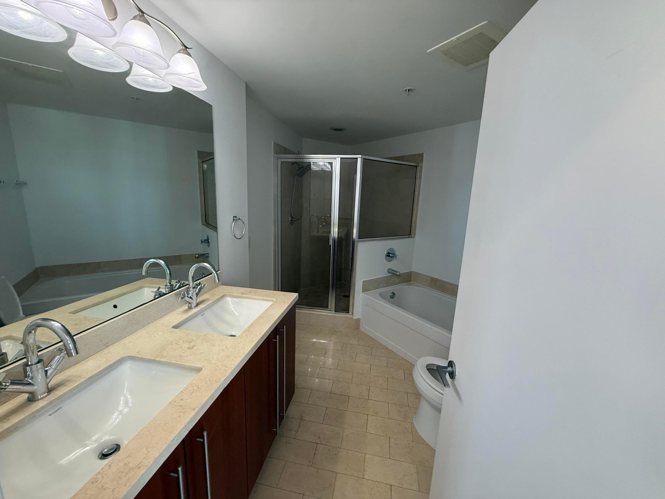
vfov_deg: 85.7
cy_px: 250
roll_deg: -2.1
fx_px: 269
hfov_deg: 102.1
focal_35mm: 14
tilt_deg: -10.6
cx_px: 332
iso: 250
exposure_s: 1/120
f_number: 2.2
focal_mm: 2.22
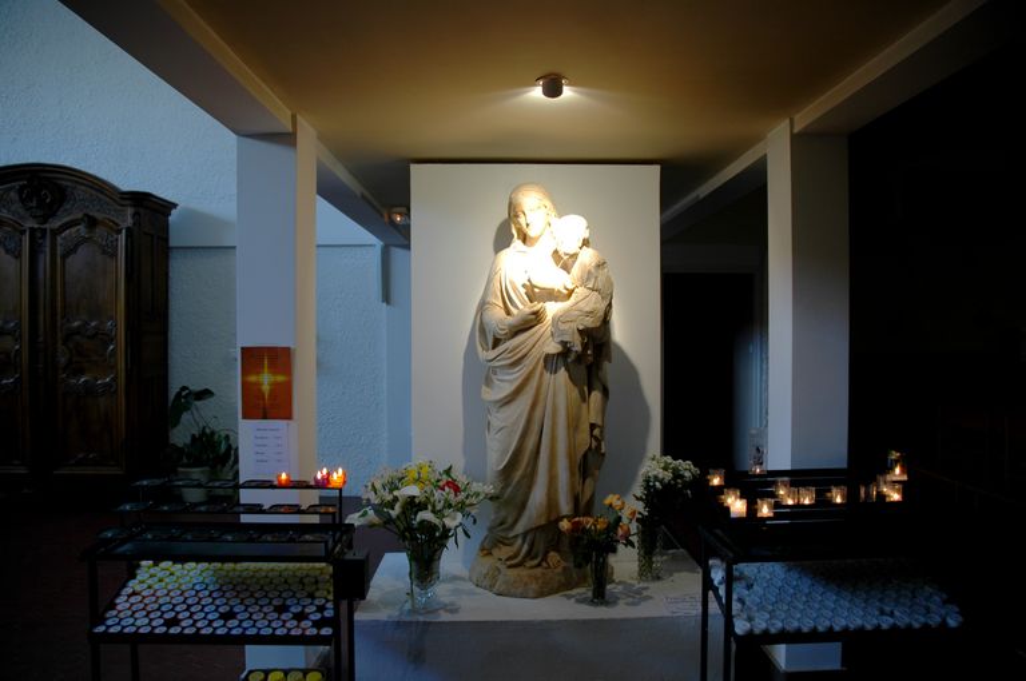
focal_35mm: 27
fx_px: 769
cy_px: 340
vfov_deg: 47.8
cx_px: 513
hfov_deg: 67.4
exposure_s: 1/15
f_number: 3.5
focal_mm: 18
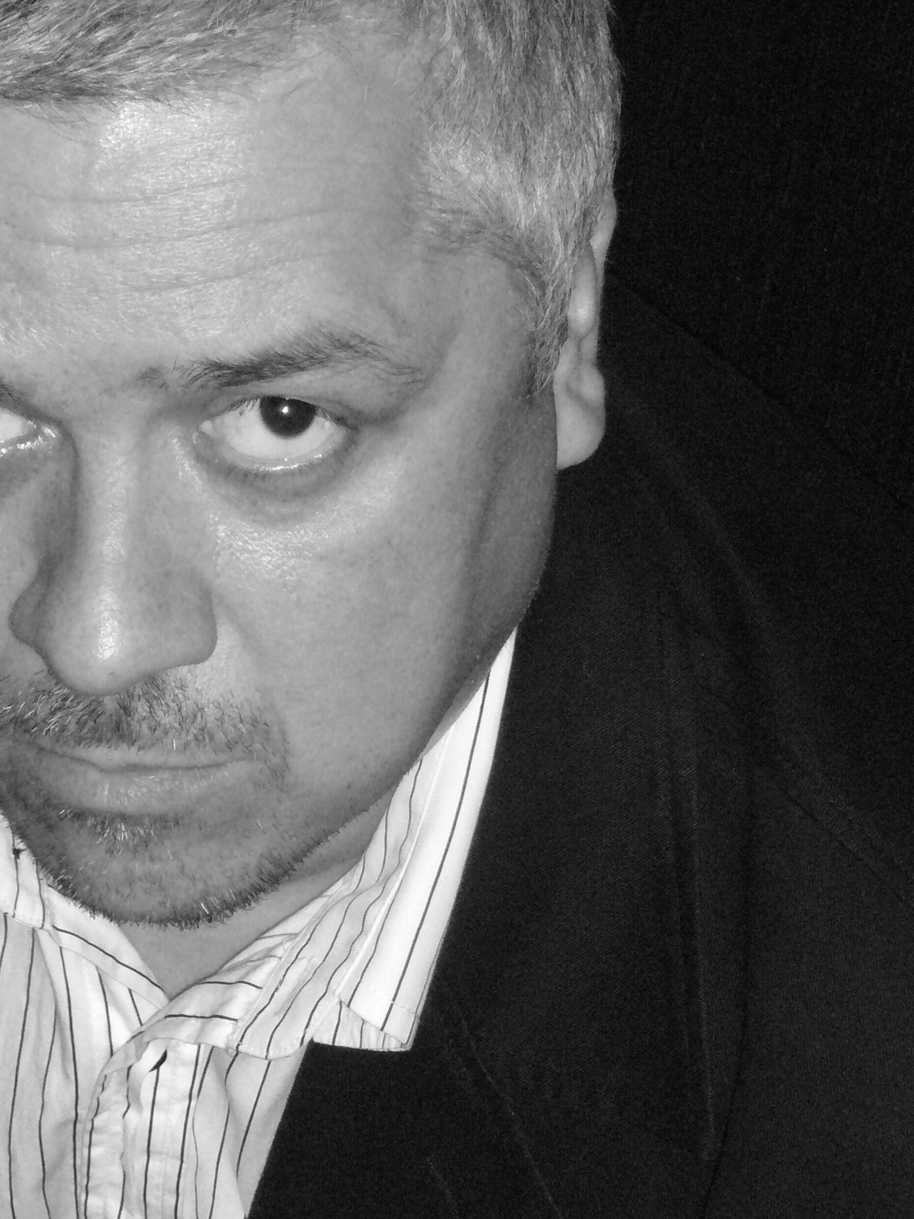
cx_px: 227
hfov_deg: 9.3
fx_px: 5598
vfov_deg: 12.4
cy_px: 653
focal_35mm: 159
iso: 250
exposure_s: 1/30
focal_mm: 17.4
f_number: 5
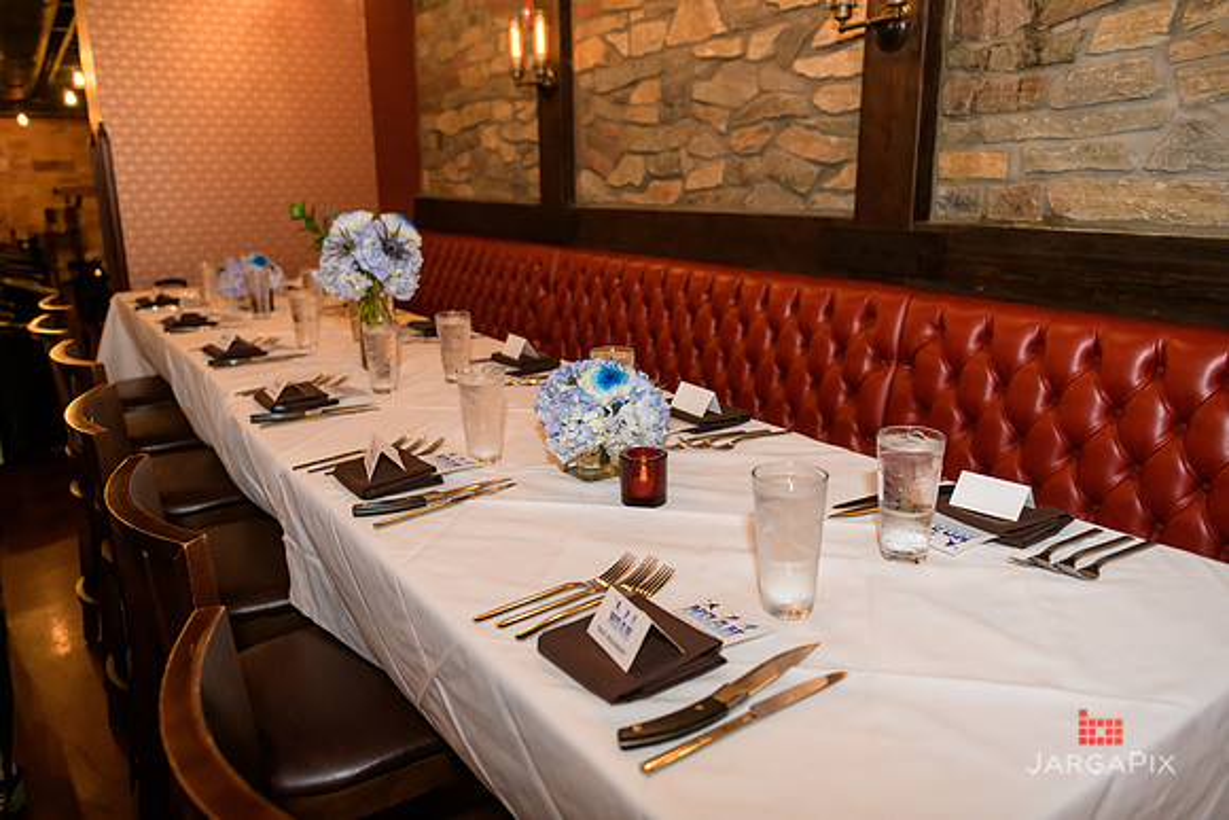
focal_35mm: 27
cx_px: 614
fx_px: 922
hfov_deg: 67.4
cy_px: 410
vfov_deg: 48.0
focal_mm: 27
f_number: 3.2
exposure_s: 1/125
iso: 1600
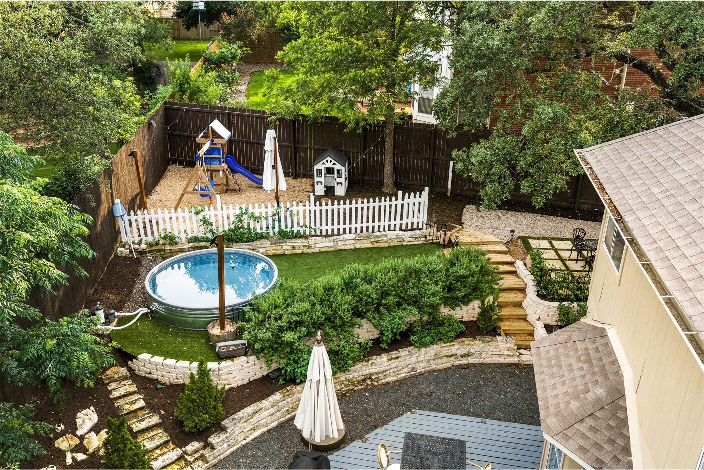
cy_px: 235
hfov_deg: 66.4
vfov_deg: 47.2
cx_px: 352
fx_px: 538
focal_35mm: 28
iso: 160
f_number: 8
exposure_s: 1/3
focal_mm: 27.5
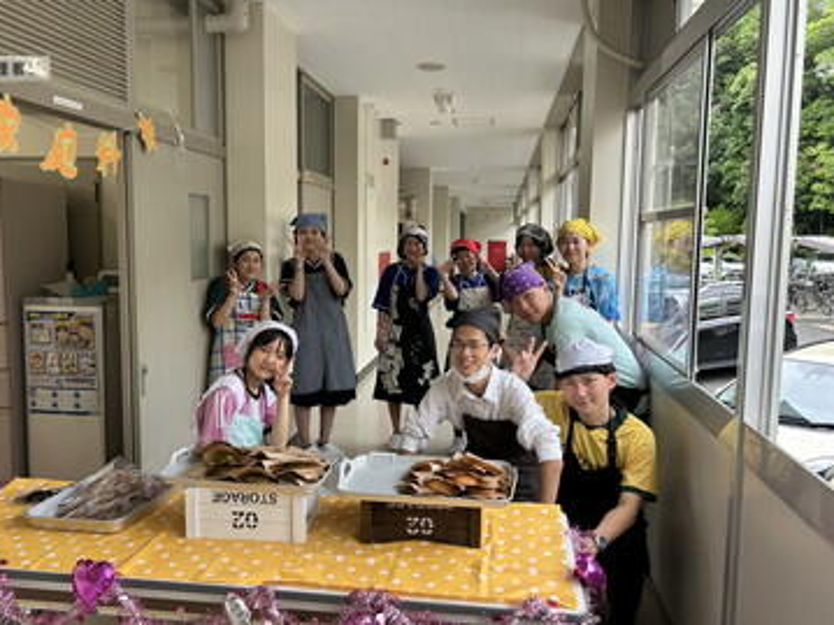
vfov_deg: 48.2
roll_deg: +0.6
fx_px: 698
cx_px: 411
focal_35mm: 29
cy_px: 309
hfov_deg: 61.7
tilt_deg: -5.8
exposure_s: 1/285
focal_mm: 5.7
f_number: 1.5
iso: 40
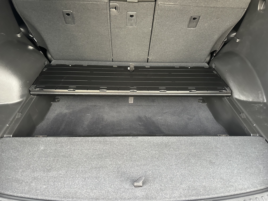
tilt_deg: -34.8
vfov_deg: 56.8
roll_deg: -3.3
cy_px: 100
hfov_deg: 71.6
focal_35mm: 24
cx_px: 134
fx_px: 186
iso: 640
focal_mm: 6.86
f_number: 1.78
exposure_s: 1/60
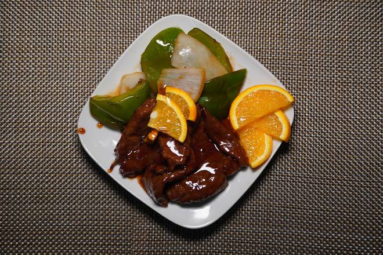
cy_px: 128
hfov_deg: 37.9
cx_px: 192
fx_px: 558
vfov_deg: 25.8
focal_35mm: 52
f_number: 4.5
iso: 125
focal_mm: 35
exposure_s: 1/160
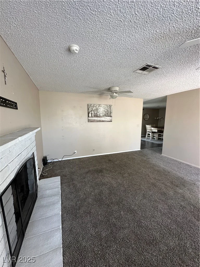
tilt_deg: -7.2
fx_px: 108
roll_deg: -0.5
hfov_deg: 85.7
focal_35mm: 14
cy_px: 134
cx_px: 100
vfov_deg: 102.1
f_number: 2.2
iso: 160
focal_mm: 2.22
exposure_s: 1/99
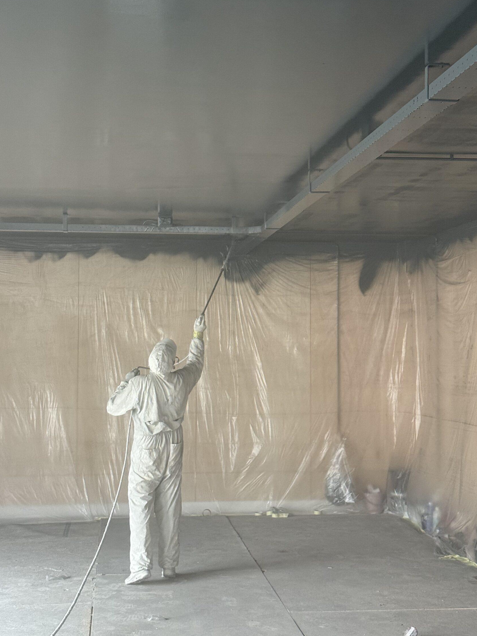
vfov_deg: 34.9
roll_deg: -0.1
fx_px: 1010
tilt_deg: +2.8
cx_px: 235
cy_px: 297
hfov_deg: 26.6
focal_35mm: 55
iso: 250
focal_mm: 6.76
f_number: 1.78
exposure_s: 1/60
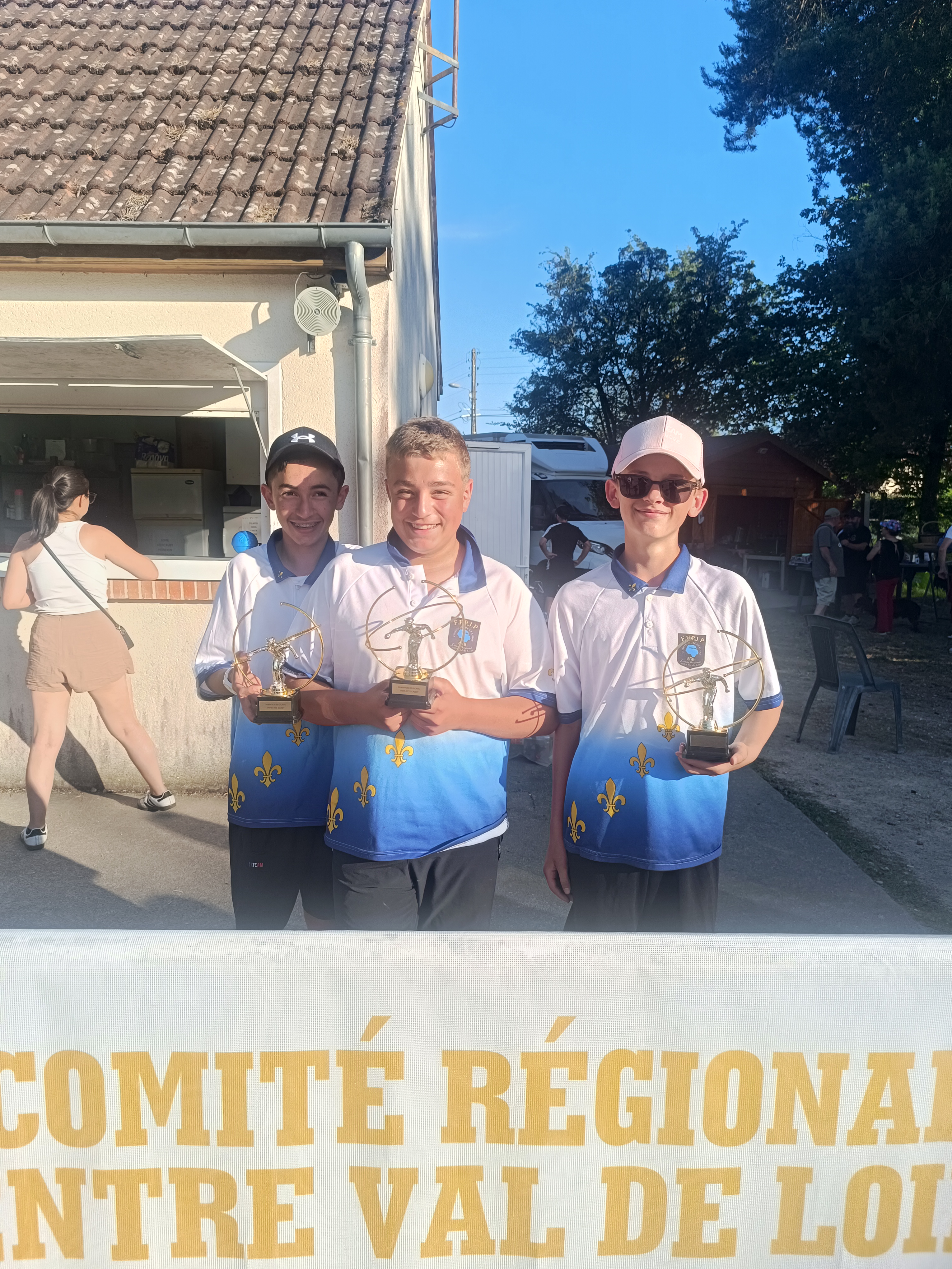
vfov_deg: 71.6
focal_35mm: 24
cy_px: 634
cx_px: 476
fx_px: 880
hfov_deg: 56.8
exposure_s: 1/376
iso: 50
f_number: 1.65
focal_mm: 6.14
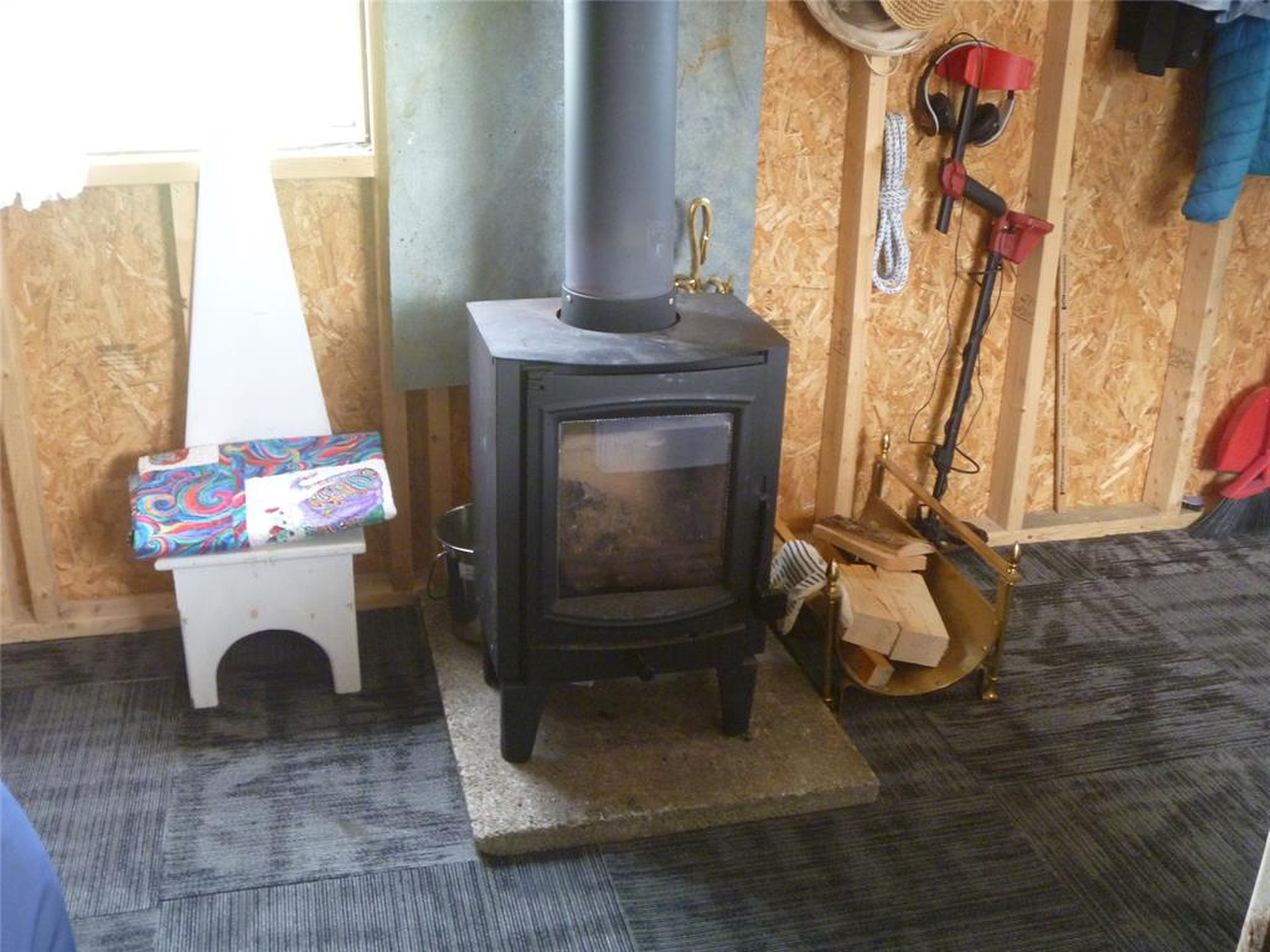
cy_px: 476
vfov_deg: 40.7
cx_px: 635
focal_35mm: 35
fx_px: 1284
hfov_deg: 52.6
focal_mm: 6.3
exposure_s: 1/15
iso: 400
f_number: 3.5
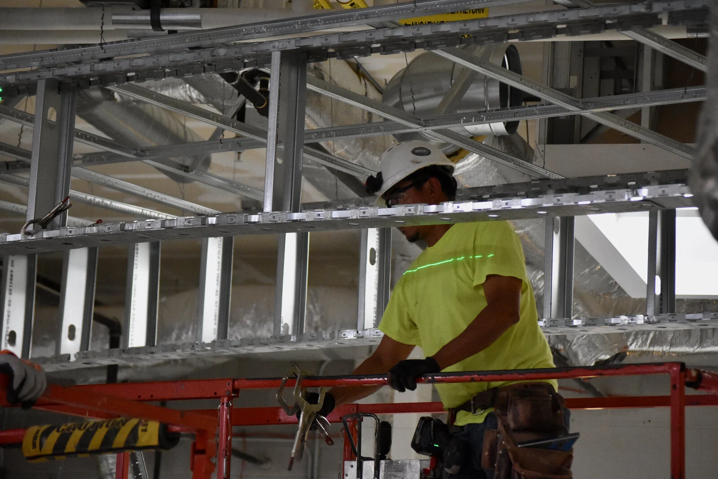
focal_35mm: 129
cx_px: 359
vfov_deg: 10.6
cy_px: 240
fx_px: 2573
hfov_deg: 15.9
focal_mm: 86
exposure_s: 1/60
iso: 4000
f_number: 4.2
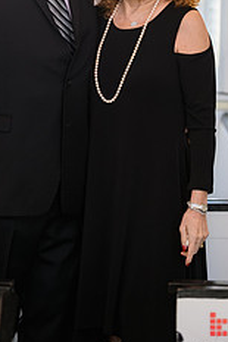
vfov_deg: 8.9
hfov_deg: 5.9
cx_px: 93
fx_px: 2207
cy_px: 57
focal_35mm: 232
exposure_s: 1/125
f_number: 3.2
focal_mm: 120
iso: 400
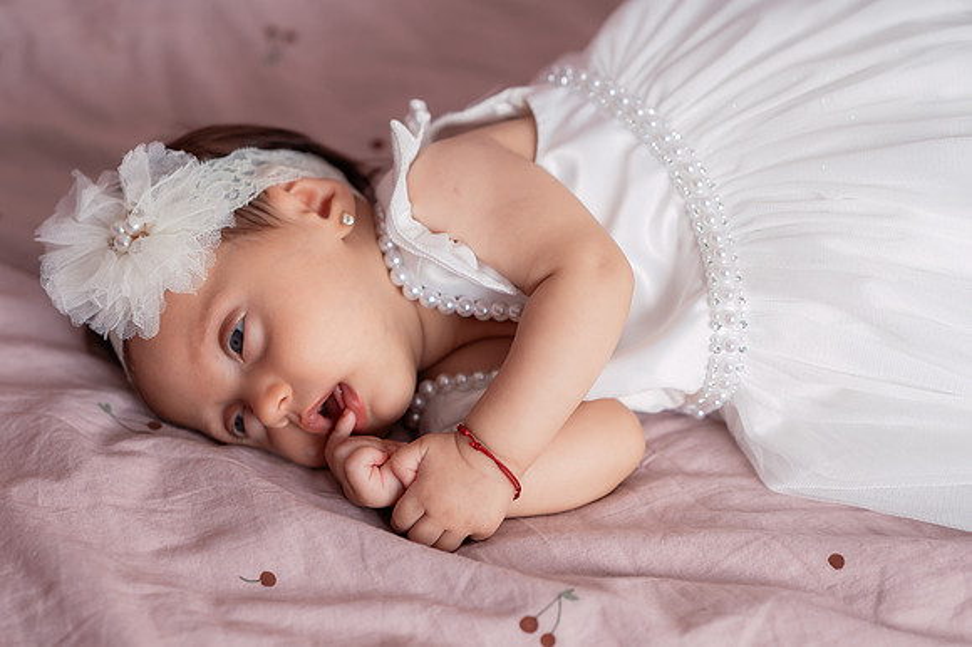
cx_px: 381
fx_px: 2863
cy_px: 404
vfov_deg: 12.9
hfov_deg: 19.2
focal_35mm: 106
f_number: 2.5
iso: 320
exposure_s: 1/250
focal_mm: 85
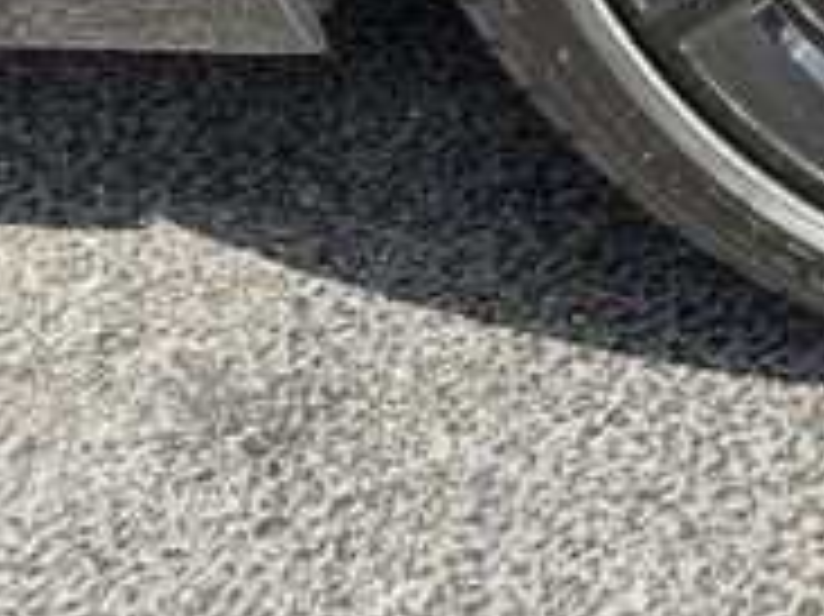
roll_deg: +0.2
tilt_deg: -30.2
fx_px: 1998
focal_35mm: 84
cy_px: -423
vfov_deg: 15.5
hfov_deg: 19.7
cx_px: 1292
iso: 100
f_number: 1.78
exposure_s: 1/813
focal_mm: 6.76
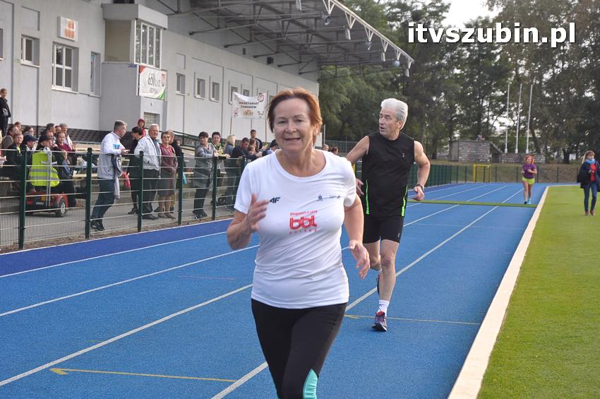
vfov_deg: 17.5
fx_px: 1299
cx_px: 300
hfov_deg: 26.0
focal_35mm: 78
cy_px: 200
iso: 640
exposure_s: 1/250
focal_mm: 52
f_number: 8
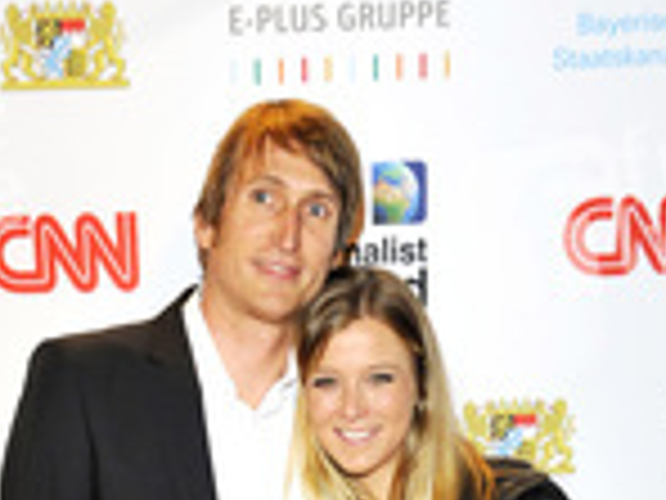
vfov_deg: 14.4
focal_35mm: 91
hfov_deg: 21.5
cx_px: 286
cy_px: 878
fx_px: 1751
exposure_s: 1/250
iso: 800
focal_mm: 35
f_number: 6.3
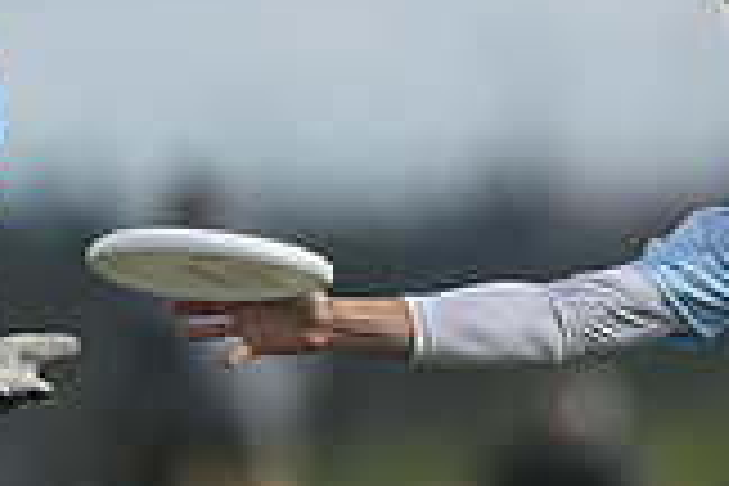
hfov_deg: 1.3
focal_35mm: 1578
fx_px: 31952
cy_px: 289
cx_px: 732
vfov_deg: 0.9
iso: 100
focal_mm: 400
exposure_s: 1/1600
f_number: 3.2
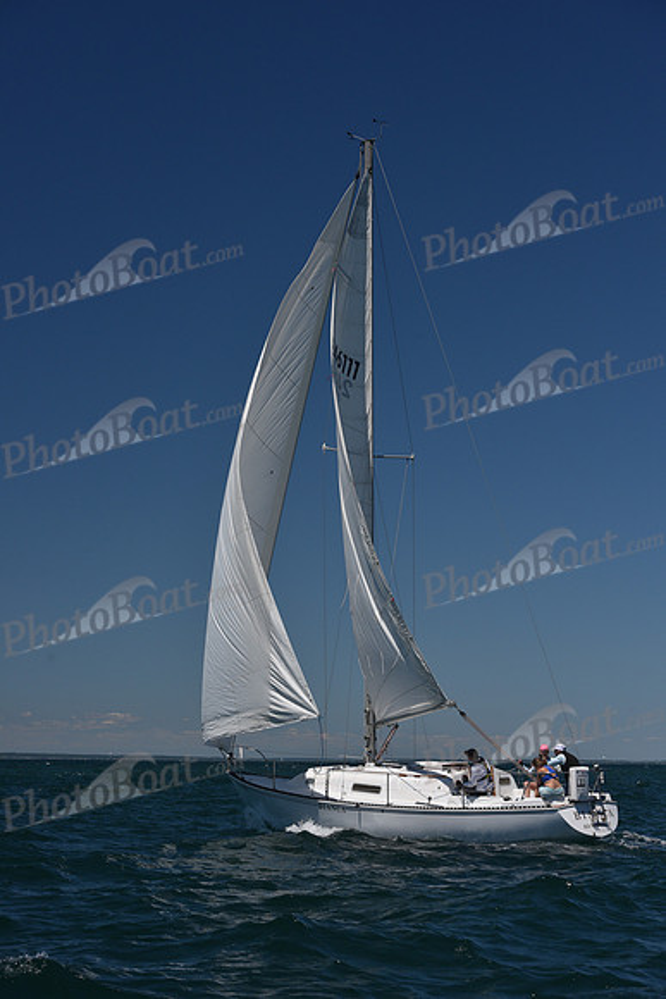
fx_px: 1941
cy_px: 500
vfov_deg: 28.8
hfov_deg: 19.5
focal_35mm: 70
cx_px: 333
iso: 250
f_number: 9
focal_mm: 70
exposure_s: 1/800
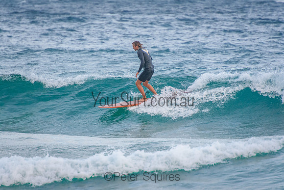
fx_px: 4851
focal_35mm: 615
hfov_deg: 3.4
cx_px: 142
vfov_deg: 2.2
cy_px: 95
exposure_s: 1/1600
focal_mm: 400
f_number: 5.6
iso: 1000
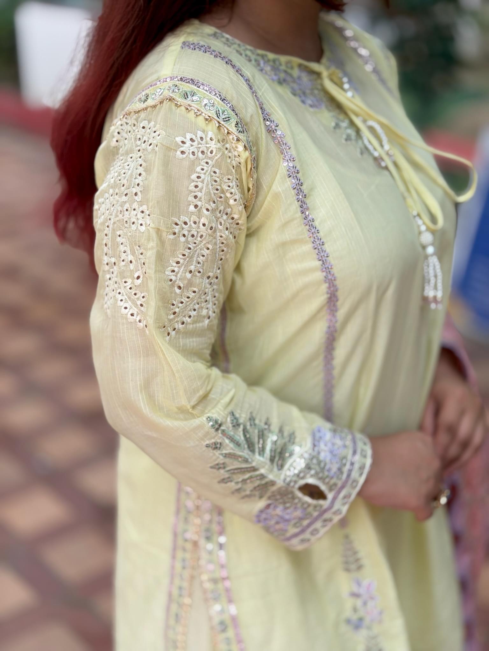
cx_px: 244
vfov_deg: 39.7
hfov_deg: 30.3
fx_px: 904
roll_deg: -2.6
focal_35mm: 48
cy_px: 326
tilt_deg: -24.3
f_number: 1.78
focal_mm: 6.76
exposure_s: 1/115
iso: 100
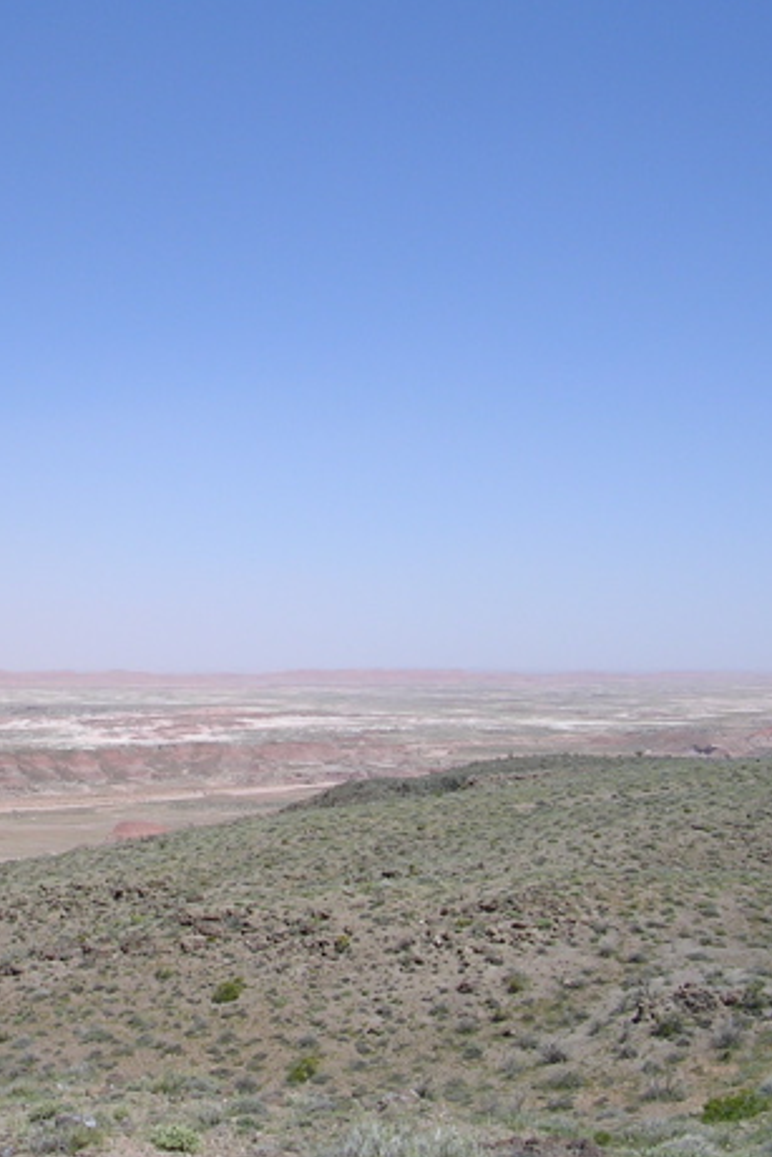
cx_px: 176
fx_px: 1768
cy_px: 563
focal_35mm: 55
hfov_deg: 24.3
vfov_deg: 36.2
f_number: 5.6
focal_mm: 5.8
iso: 50
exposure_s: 1/349
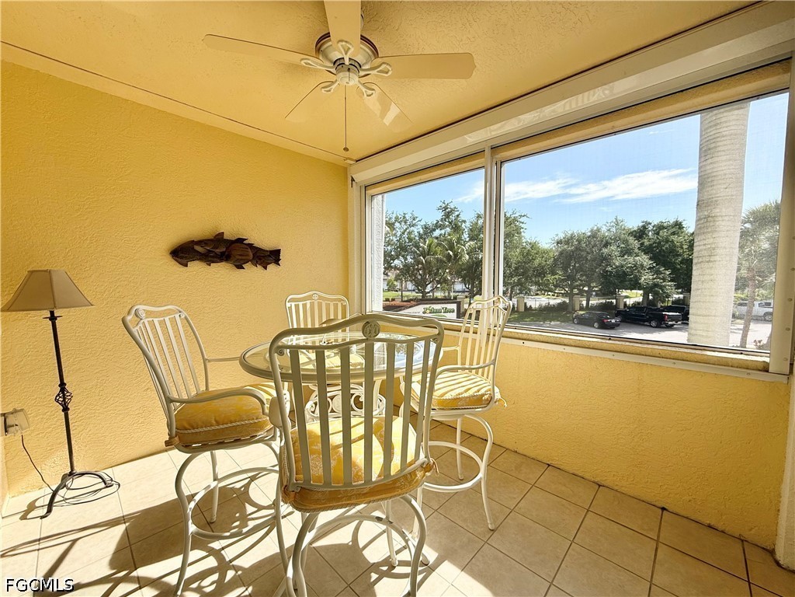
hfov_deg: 102.1
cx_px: 398
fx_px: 322
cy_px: 298
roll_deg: +0.2
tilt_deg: -3.6
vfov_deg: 85.7
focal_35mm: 14
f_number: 2.2
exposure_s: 1/709
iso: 50
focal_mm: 2.22
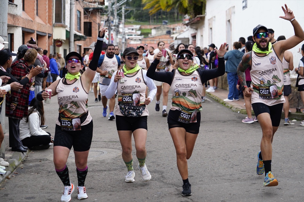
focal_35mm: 70
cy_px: 101
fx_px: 591
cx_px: 152
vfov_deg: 19.4
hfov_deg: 28.9
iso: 1000
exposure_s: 1/1600
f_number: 4
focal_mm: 70
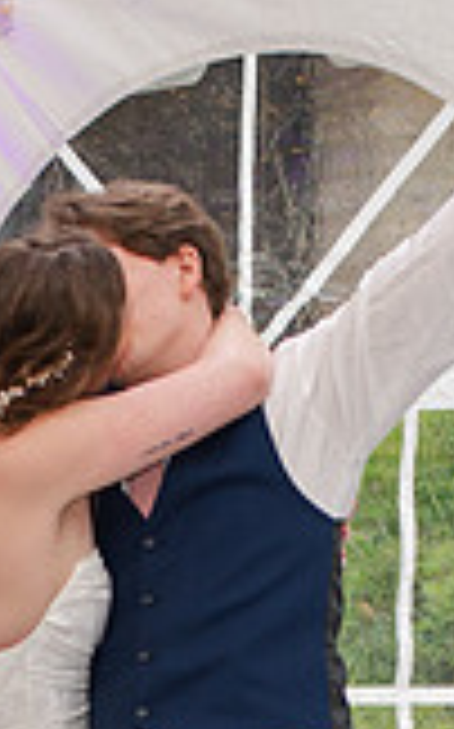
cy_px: 1016
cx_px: 106
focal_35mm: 173
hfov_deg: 7.6
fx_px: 3431
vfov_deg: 11.7
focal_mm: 35
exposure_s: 1/200
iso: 800
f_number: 3.2
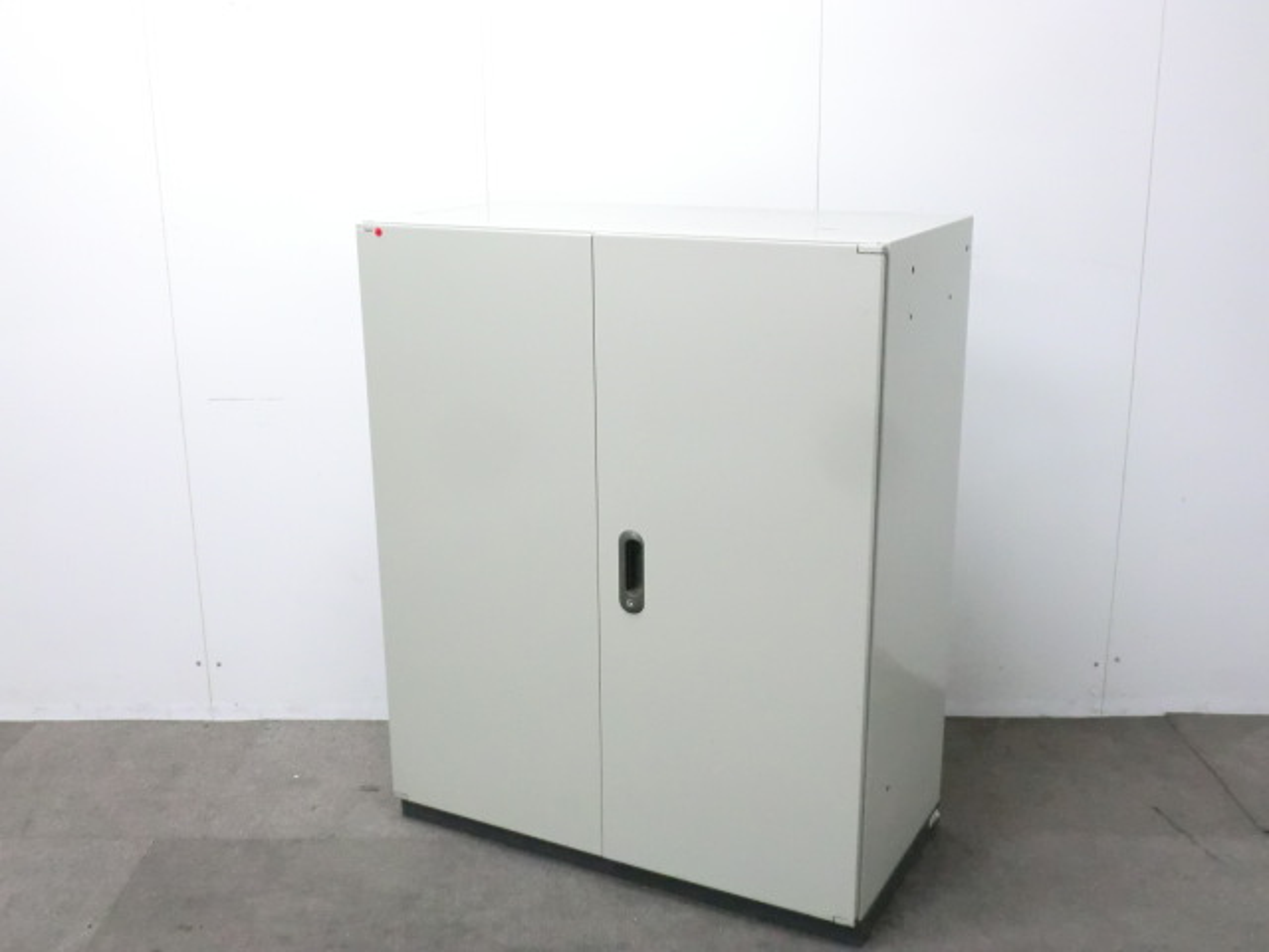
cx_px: 634
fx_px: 1393
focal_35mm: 38
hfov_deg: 49.0
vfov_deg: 37.7
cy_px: 476
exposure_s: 1/50
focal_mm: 6.9
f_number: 3.9
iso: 800
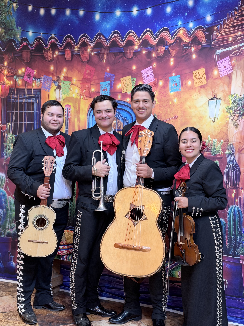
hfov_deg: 30.3
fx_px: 451
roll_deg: -1.6
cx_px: 122
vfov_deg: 39.7
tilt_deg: -4.1
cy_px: 163
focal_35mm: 48
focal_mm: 6.93
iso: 250
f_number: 1.48
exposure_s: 1/40
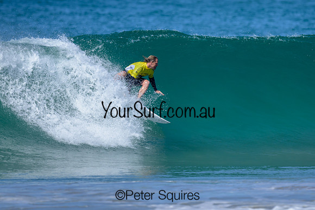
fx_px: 9625
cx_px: 172
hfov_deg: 1.9
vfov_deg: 1.3
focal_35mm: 1100
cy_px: 78
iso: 360
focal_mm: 800
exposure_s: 1/2000
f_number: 6.3
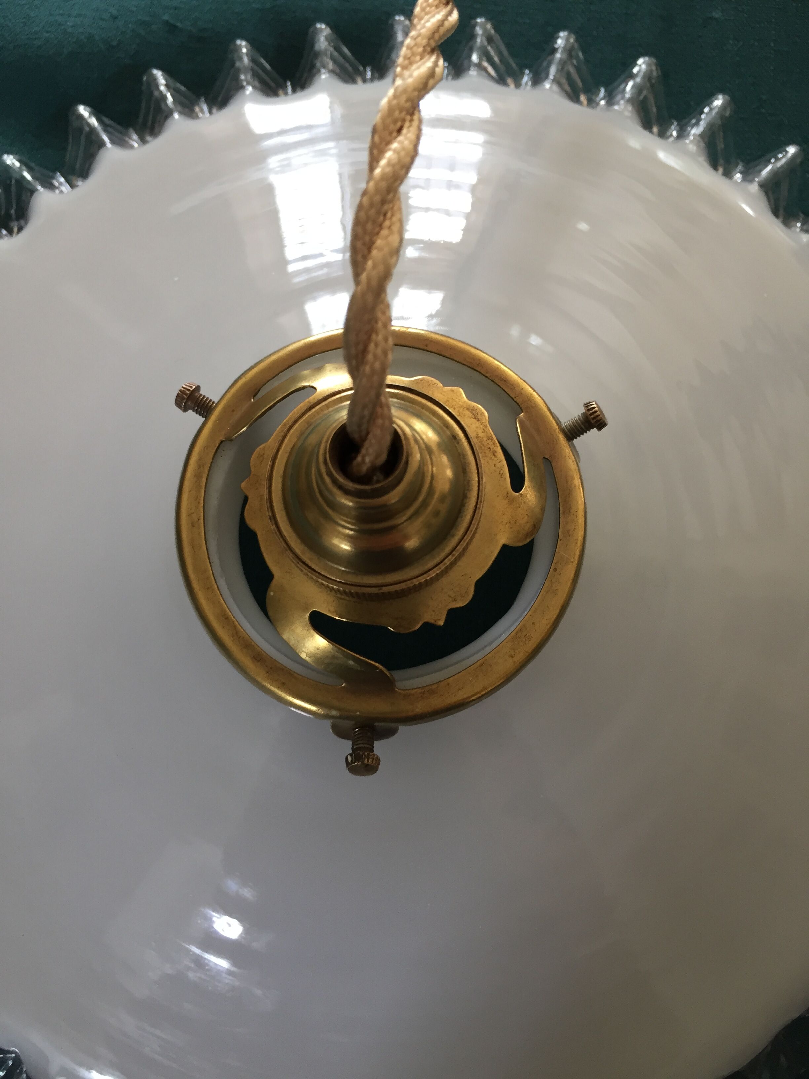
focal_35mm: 29
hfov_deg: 48.2
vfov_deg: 61.7
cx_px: 404
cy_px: 540
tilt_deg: -79.8
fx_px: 904
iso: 100
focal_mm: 4.15
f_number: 2.2
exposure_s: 1/33
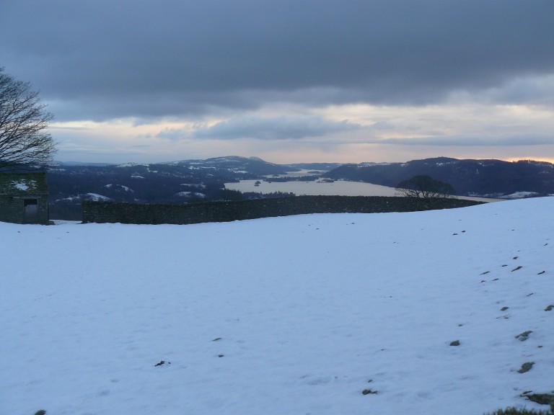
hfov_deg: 51.4
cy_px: 208
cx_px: 277
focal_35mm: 36
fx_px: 576
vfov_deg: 39.7
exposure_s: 1/100
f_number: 3.6
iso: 100
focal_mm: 6
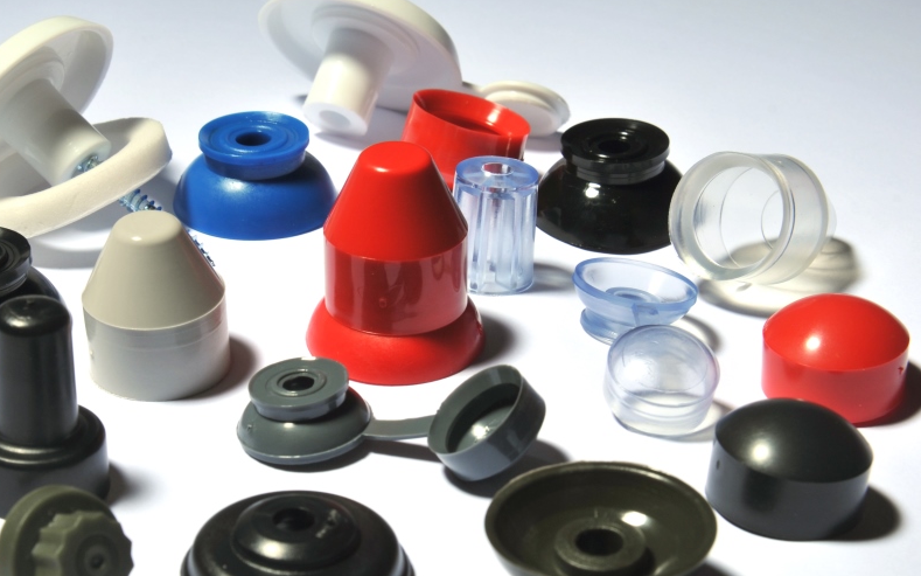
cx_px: 361
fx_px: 2585
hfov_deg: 20.2
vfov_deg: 12.7
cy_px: 310
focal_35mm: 103
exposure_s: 1/200
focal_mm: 52
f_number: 16
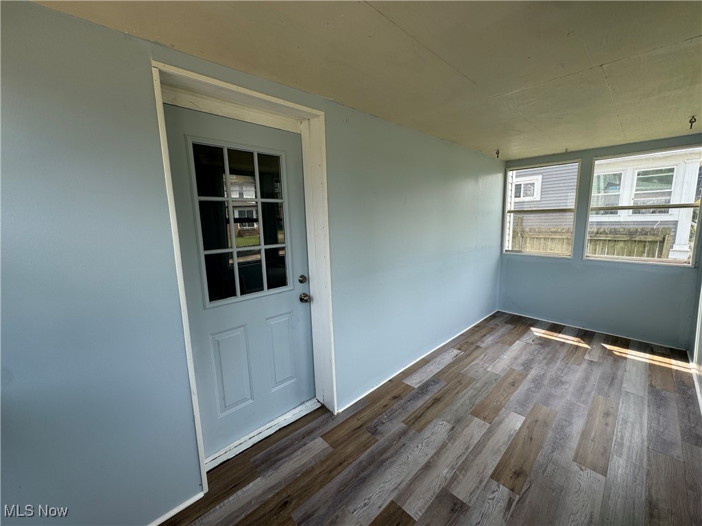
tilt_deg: -9.0
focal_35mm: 14
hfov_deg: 102.1
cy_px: 263
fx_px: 284
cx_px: 351
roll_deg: +1.8
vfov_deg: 85.7
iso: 40
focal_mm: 2.22
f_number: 2.2
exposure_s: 1/327
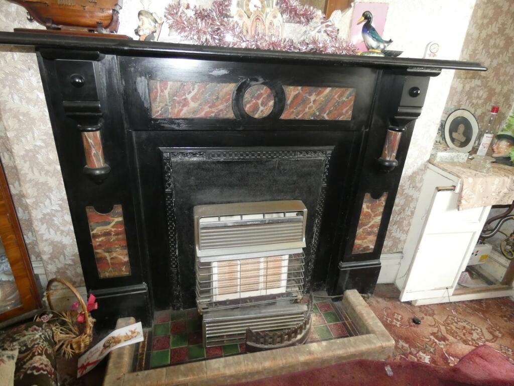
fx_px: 297
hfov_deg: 81.7
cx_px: 257
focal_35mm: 20
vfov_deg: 66.0
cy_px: 193
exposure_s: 1/8
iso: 800
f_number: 2.8
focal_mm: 3.6
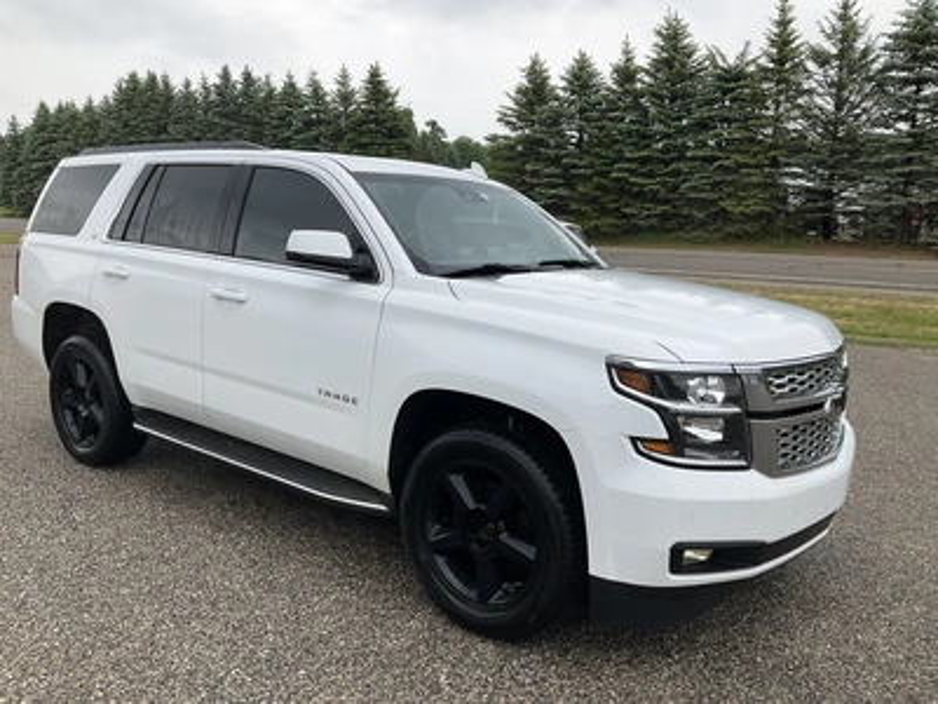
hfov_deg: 61.7
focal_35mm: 29
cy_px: 352
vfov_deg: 48.2
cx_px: 469
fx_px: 786
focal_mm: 3
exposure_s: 1/700
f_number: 1.8
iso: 25
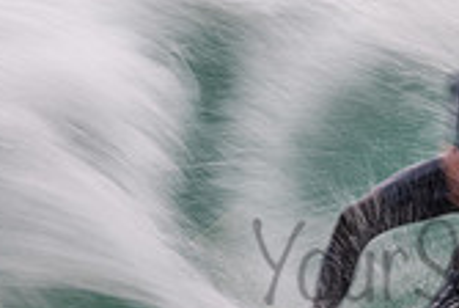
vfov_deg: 0.8
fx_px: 22135
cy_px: 238
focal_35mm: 1733
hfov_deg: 1.2
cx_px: 536
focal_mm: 500
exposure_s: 1/20
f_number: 14
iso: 64
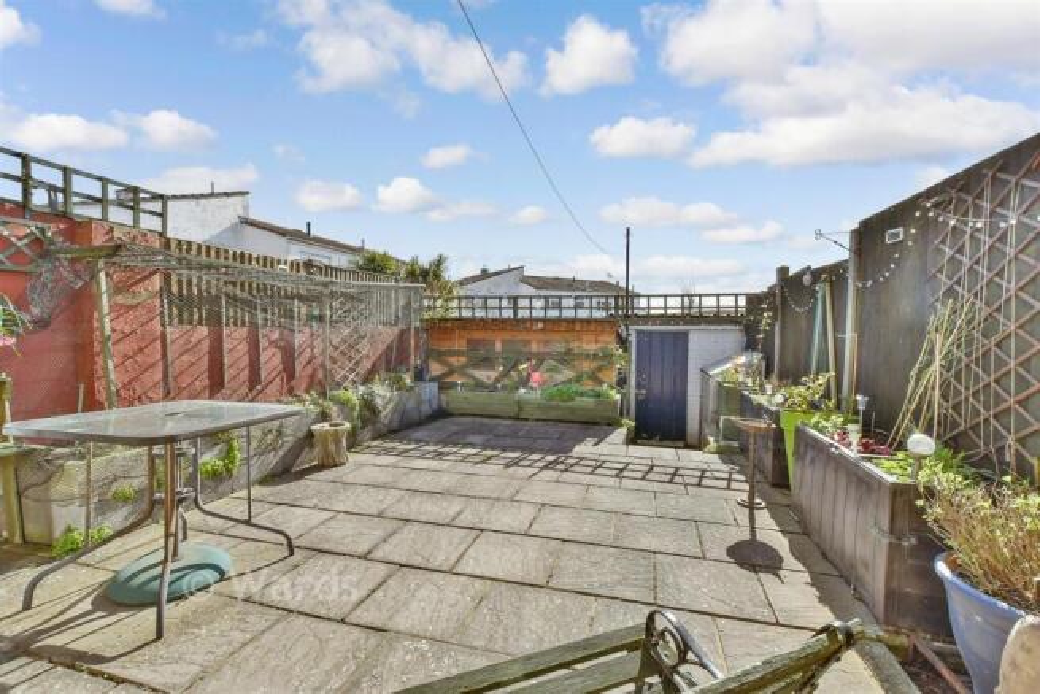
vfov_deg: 77.4
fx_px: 433
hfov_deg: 100.4
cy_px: 347
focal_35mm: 15
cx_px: 520
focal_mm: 10
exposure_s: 1/400
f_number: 10
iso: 500
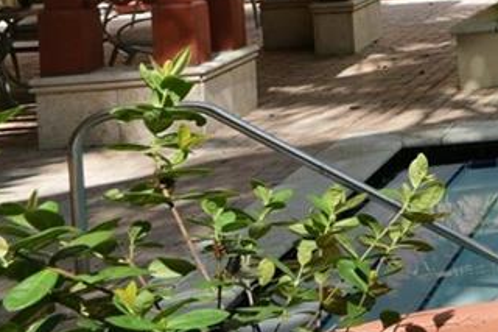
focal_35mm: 85
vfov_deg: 15.3
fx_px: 1175
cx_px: 1186
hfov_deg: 14.9
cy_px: -103
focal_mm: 11.5
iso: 100
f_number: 8
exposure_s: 1/250
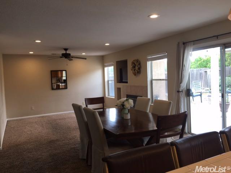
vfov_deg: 48.2
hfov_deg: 61.7
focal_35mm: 29
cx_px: 116
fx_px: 194
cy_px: 86
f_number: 2.2
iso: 25
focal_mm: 4.15
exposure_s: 1/40
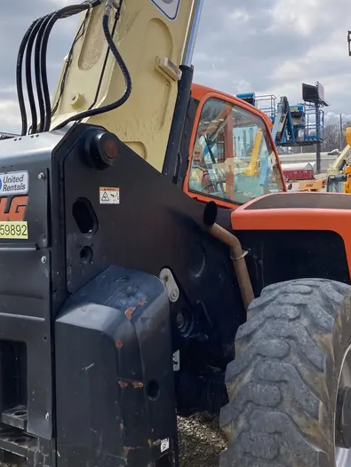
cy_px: 192
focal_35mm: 39
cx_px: 200
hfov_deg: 36.8
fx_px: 527
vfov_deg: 47.6
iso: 20
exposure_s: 1/1736
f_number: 1.8
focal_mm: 3.99
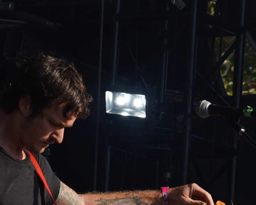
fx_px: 3485
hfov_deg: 4.2
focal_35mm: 460
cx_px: 117
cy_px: 123
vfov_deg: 3.4
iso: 100
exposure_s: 1/400
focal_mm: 105
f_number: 7.1
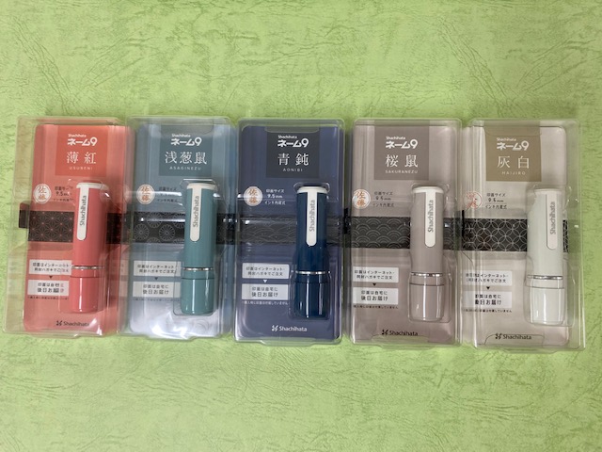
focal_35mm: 26
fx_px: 452
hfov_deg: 67.3
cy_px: 226
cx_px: 301
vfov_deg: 53.1
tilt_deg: -85.8
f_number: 1.8
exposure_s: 1/120
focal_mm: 4.25
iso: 125
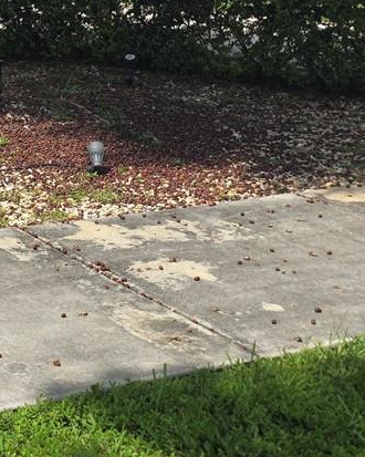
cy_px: 35
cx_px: -144
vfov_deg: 21.4
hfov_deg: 16.4
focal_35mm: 87
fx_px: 1176
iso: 80
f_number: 1.7
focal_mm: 6.3
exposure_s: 1/4650
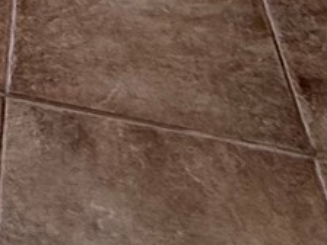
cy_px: -604
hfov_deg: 17.5
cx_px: -175
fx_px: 945
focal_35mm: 100
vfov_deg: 9.4
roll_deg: -1.6
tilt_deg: -0.9
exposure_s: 1/535
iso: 64
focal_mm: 2.22
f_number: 2.2
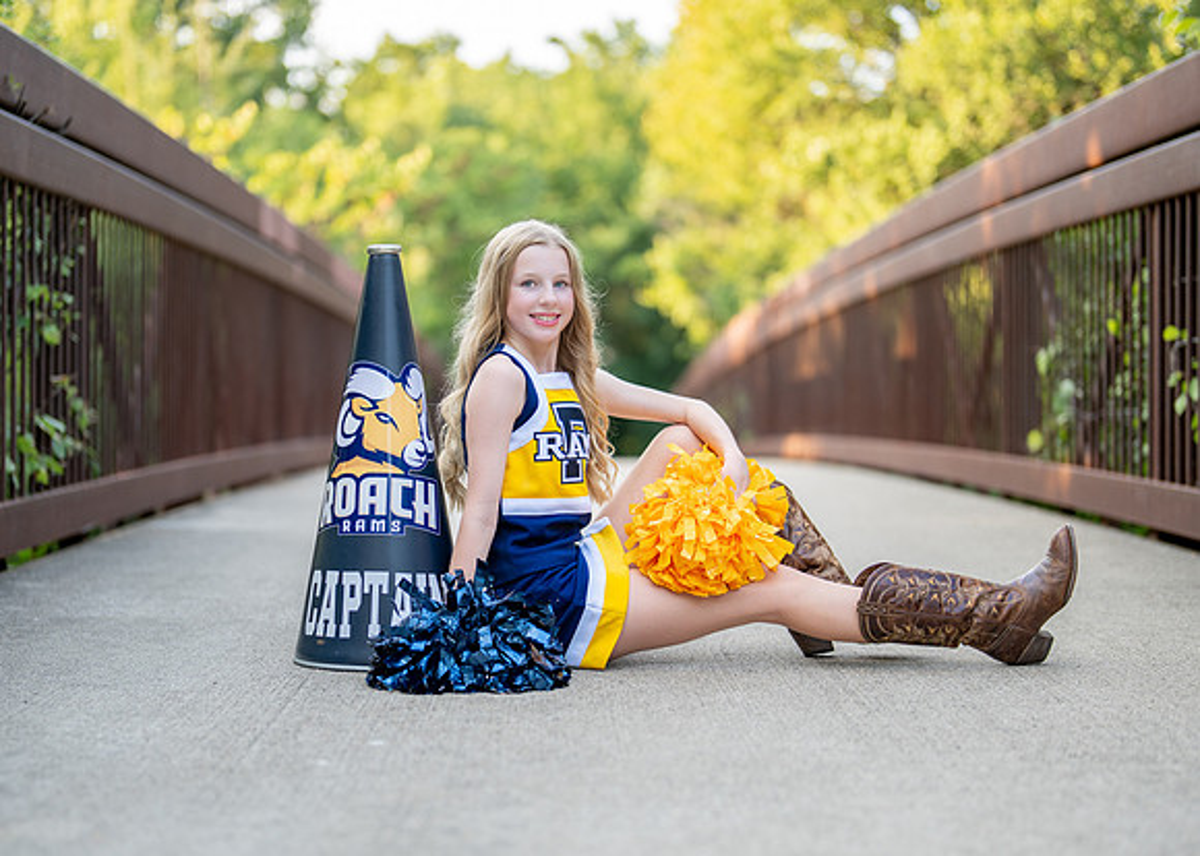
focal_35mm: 65
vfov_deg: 21.7
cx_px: 539
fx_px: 2230
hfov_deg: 30.1
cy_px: 482
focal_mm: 50
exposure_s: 1/500
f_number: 1.2
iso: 125
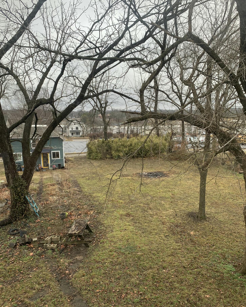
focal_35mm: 28
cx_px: 124
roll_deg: +0.8
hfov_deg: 51.5
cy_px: 155
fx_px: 255
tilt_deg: -8.5
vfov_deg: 62.2
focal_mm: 4.25
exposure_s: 1/262
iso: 25
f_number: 1.8
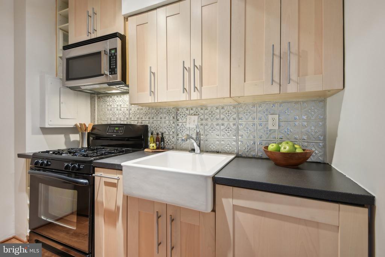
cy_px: 128
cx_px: 192
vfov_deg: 73.8
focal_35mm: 16
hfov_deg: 96.7
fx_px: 171
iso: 400
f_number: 8
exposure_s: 1/2
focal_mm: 16
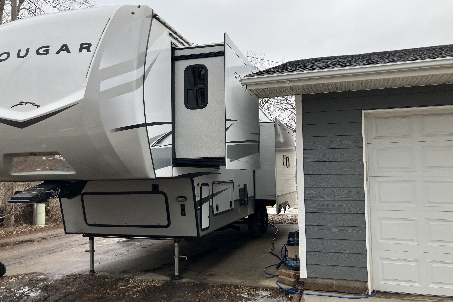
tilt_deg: +5.1
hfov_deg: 61.9
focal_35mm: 30
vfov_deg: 43.6
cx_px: 221
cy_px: 151
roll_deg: +0.1
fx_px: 377
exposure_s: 1/244
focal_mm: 3.99
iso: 25
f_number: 1.8
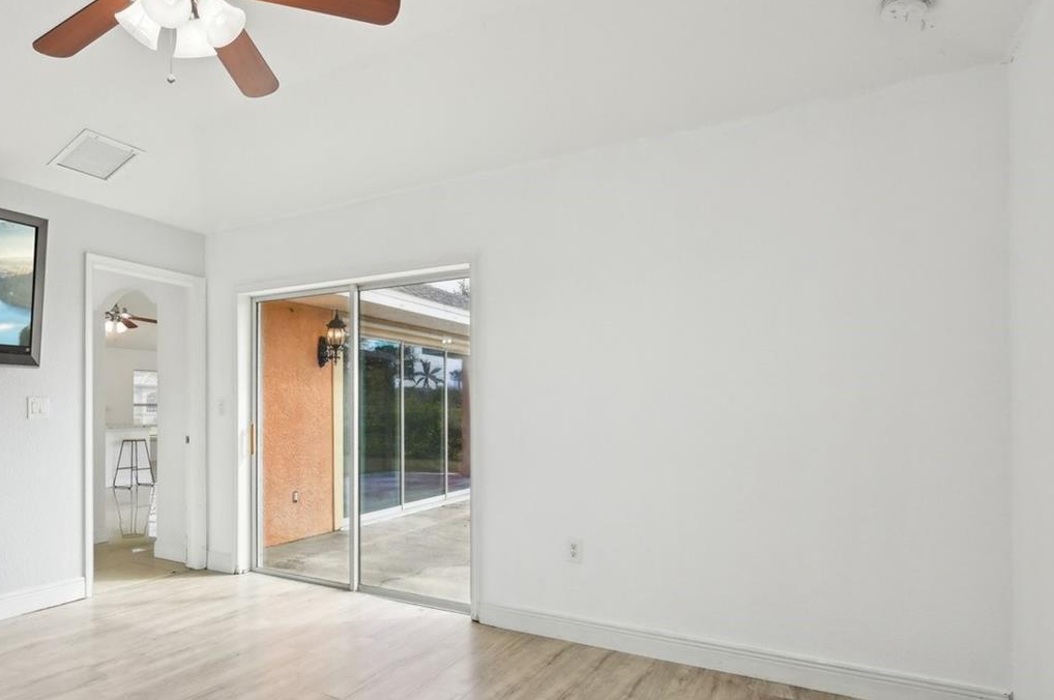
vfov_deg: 56.8
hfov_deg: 76.7
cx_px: 372
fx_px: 643
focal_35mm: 22
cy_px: 406
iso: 400
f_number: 8
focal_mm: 14
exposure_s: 1/320
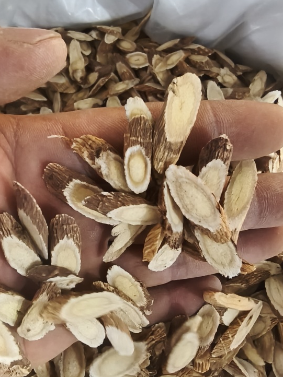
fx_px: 371
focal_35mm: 34
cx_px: 176
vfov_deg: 52.0
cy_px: 275
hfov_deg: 41.5
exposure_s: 1/33.3
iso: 800
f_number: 2
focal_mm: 2.32
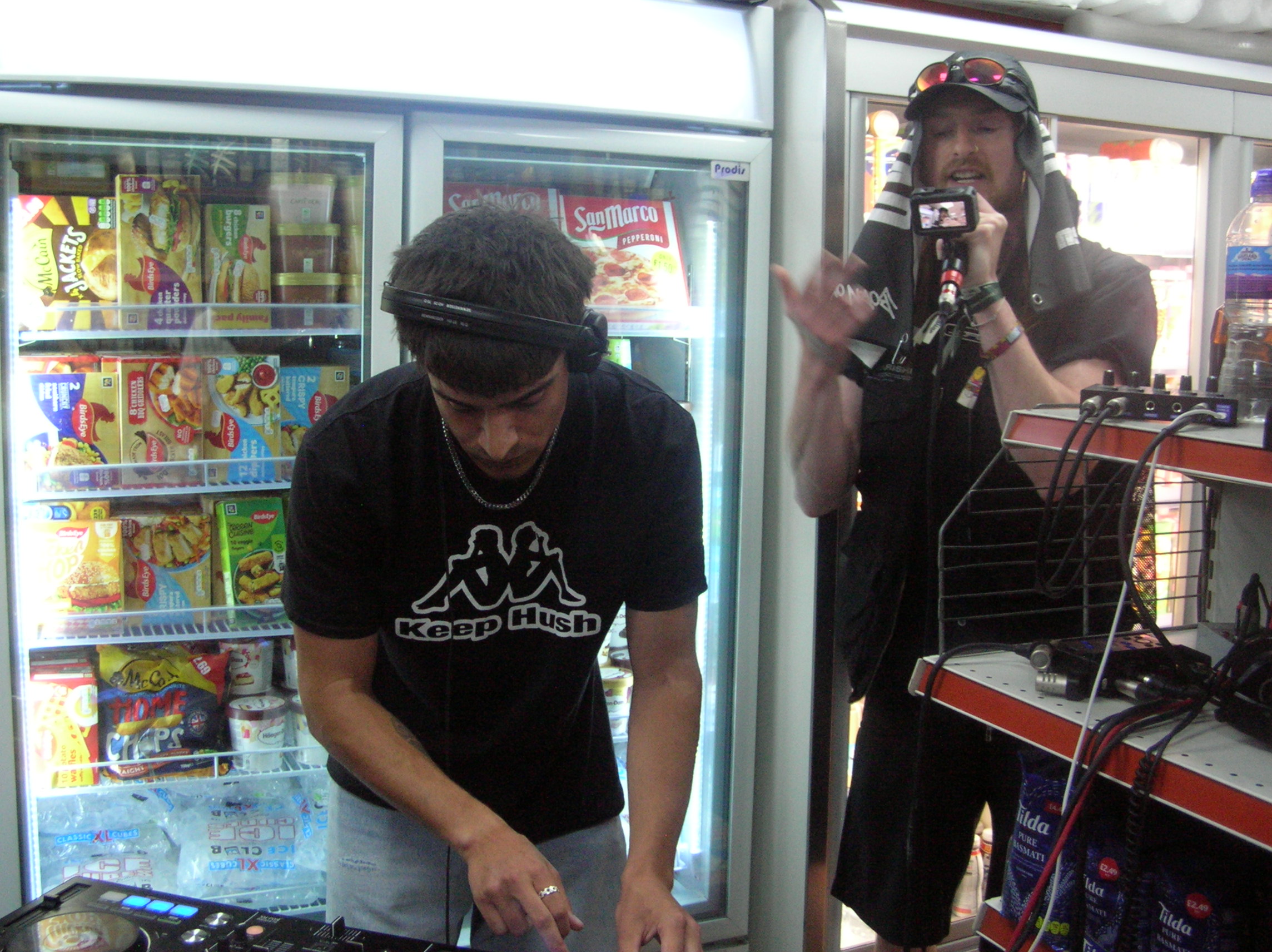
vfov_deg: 39.6
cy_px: 476
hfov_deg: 51.4
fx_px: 1322
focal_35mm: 36
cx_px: 636
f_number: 2.7
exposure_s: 1/55
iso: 200
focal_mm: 6
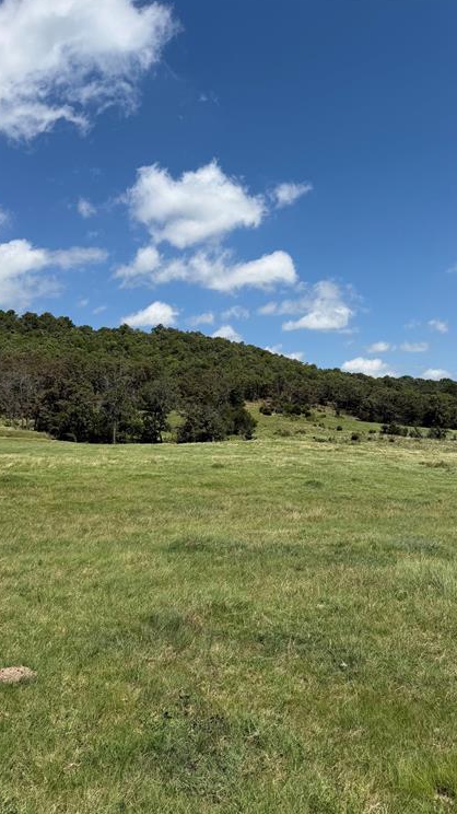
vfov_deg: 69.9
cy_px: 412
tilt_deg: +2.3
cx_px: 212
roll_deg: -0.1
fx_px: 582
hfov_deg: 42.8
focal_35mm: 27
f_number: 1.78
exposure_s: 1/6711
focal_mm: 6.76
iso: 80
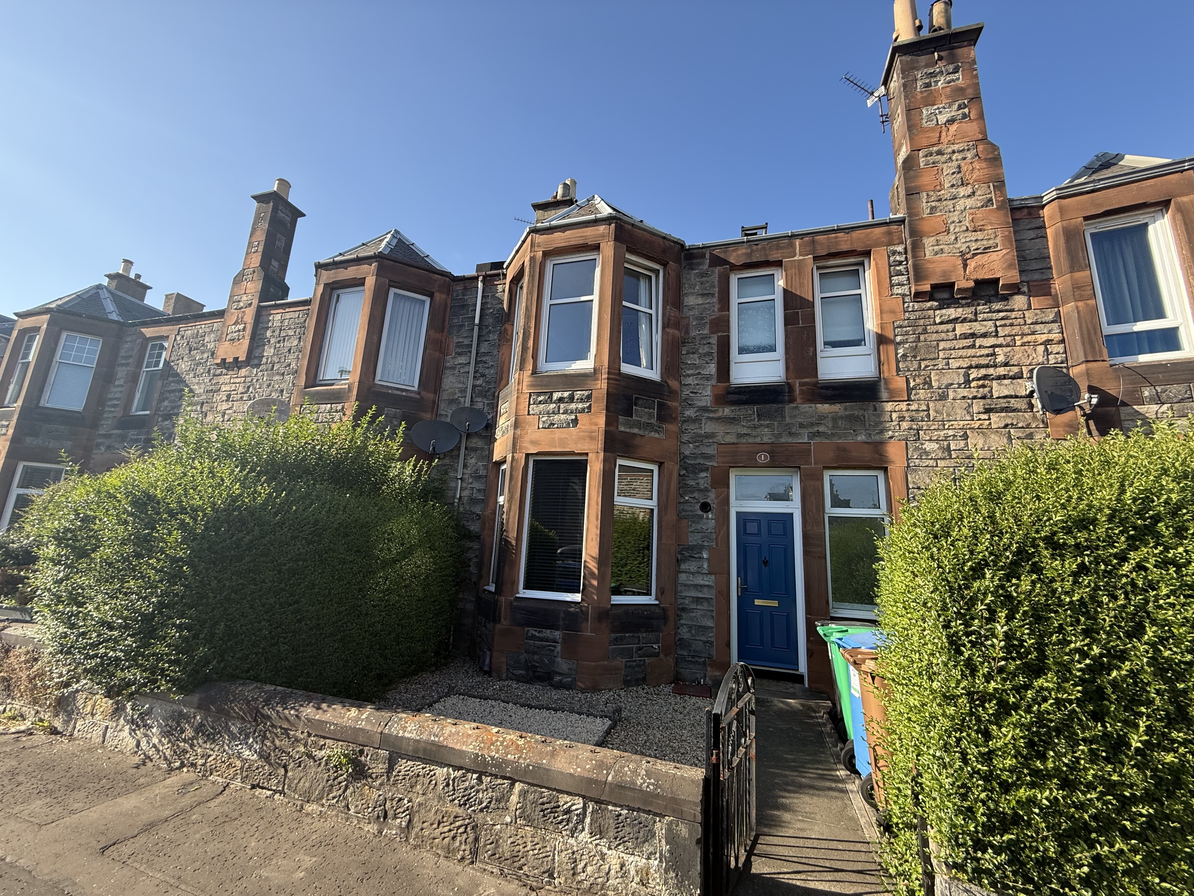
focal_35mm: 14
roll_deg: -3.6
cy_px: 448
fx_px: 483
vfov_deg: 85.7
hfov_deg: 102.1
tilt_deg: +11.8
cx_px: 597
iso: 64
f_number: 2.2
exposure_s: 1/490
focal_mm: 2.22
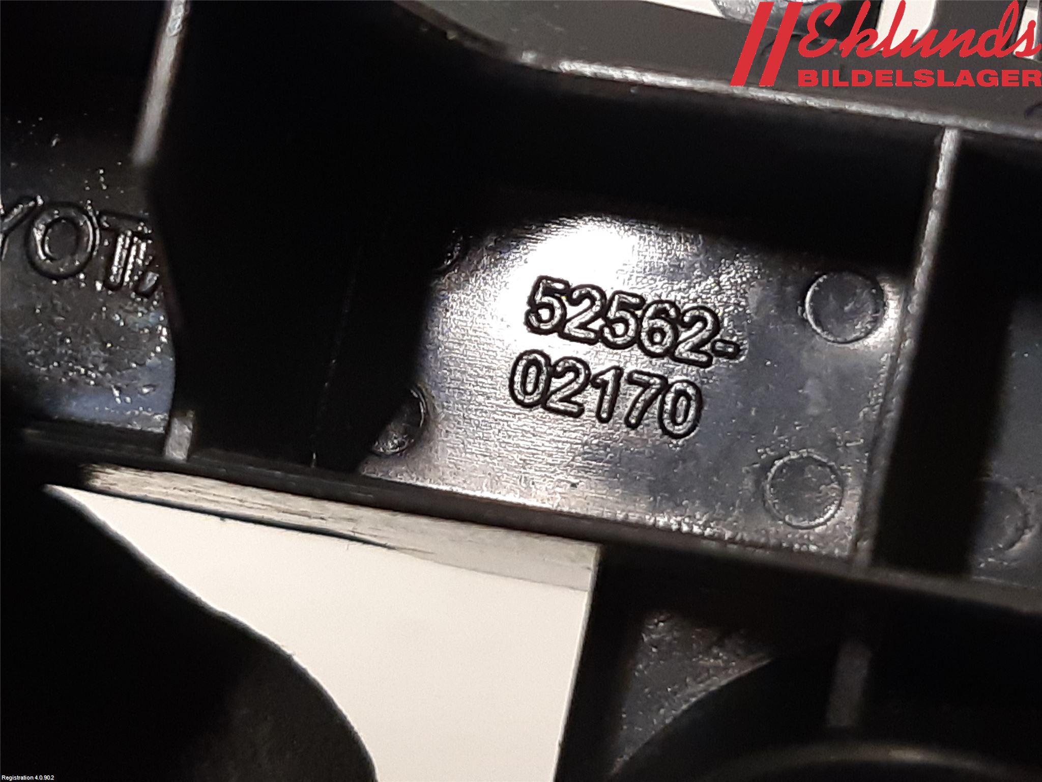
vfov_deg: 53.1
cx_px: 521
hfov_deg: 67.3
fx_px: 783
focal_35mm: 26
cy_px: 391
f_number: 1.7
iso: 250
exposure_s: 1/33
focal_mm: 3.93
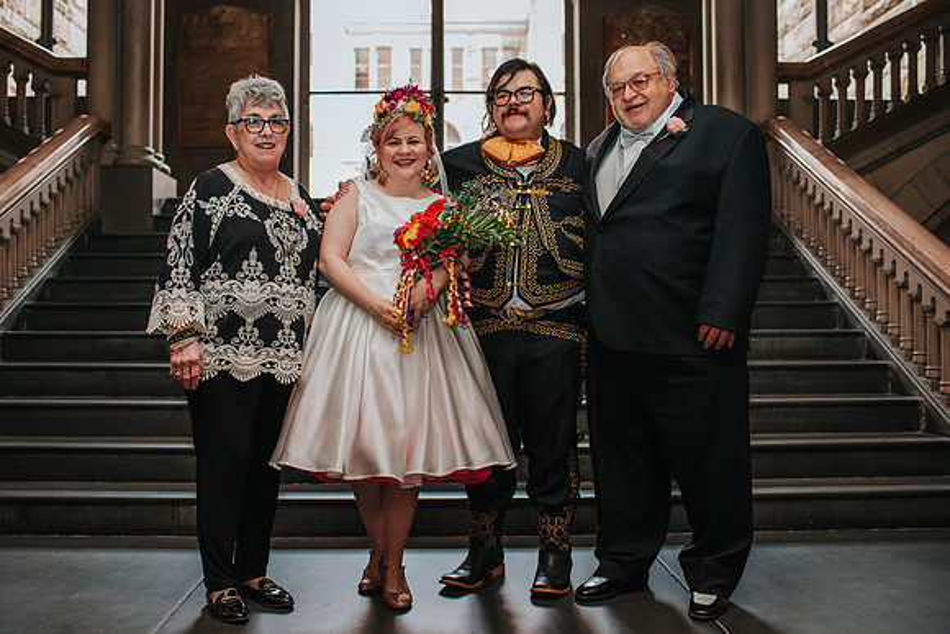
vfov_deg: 36.4
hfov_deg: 52.5
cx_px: 455
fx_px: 964
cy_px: 313
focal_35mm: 37
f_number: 3.2
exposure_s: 1/200
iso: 1000
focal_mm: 35
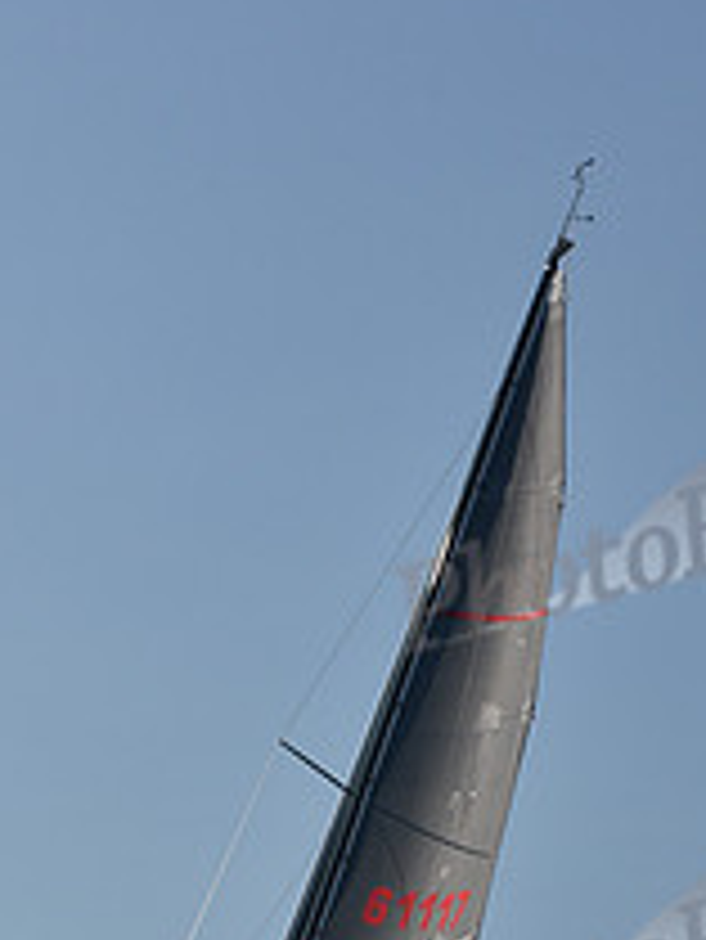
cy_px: 1250
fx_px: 5080
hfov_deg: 7.9
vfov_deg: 10.3
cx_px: 164
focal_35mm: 187
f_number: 7.1
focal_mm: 70
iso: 250
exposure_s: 1/640
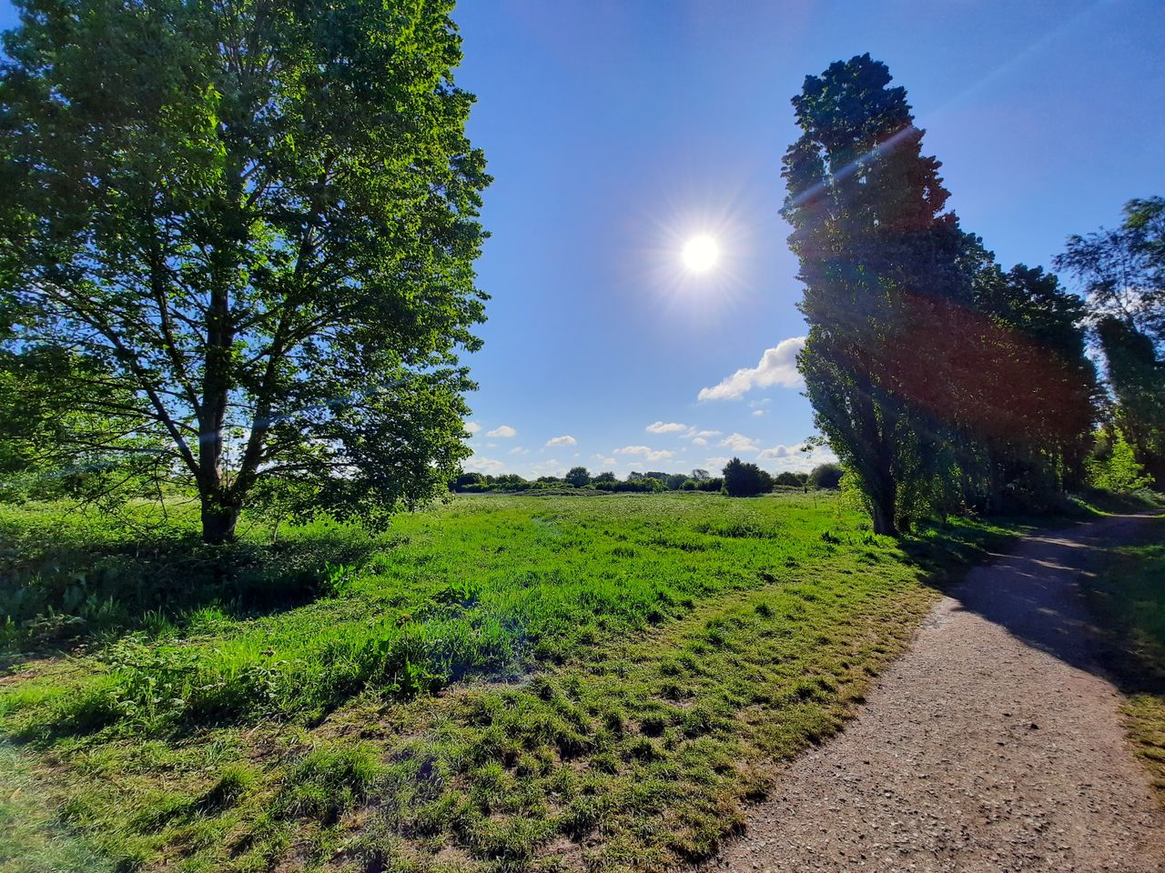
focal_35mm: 13
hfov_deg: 106.2
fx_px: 438
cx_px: 582
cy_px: 436
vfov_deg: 89.9
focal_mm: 1.74
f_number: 2.2
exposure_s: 1/2183
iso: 40
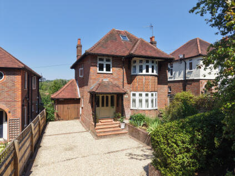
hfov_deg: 71.6
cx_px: 118
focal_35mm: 24
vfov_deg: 56.8
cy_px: 88
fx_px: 163
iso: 200
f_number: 1.8
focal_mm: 8.67
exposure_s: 1/3200
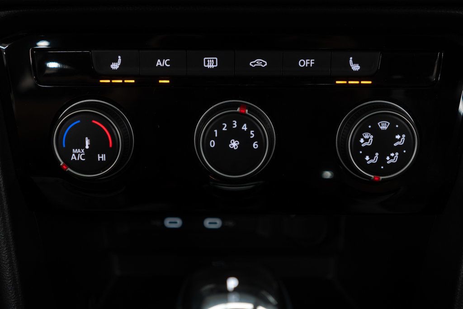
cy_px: 154
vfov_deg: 31.9
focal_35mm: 42
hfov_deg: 46.4
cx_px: 232
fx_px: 540
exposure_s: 1/50
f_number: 3.2
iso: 640
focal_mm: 28
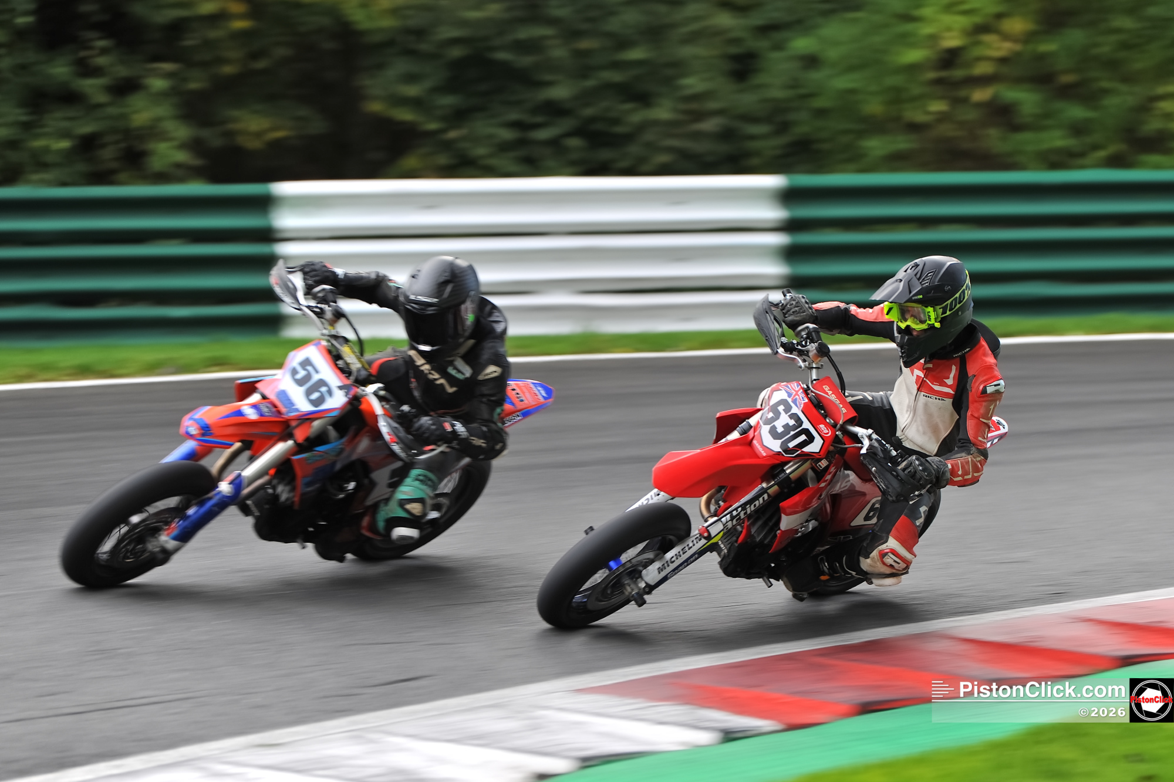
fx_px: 4565
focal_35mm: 140
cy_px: 391
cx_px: 587
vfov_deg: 9.8
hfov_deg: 14.7
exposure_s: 1/160
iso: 220
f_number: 2.8
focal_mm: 140
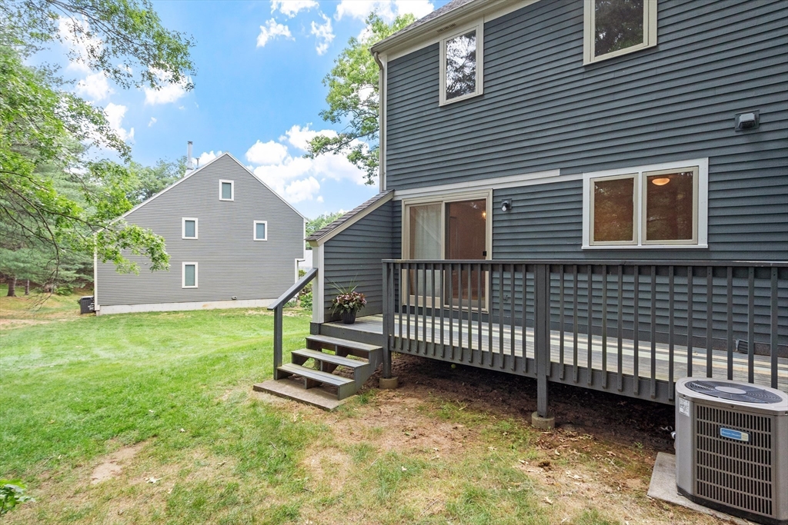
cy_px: 262
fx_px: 394
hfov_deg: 90.0
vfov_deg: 67.4
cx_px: 394
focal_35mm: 18
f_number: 8
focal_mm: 12
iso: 800
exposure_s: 1/125
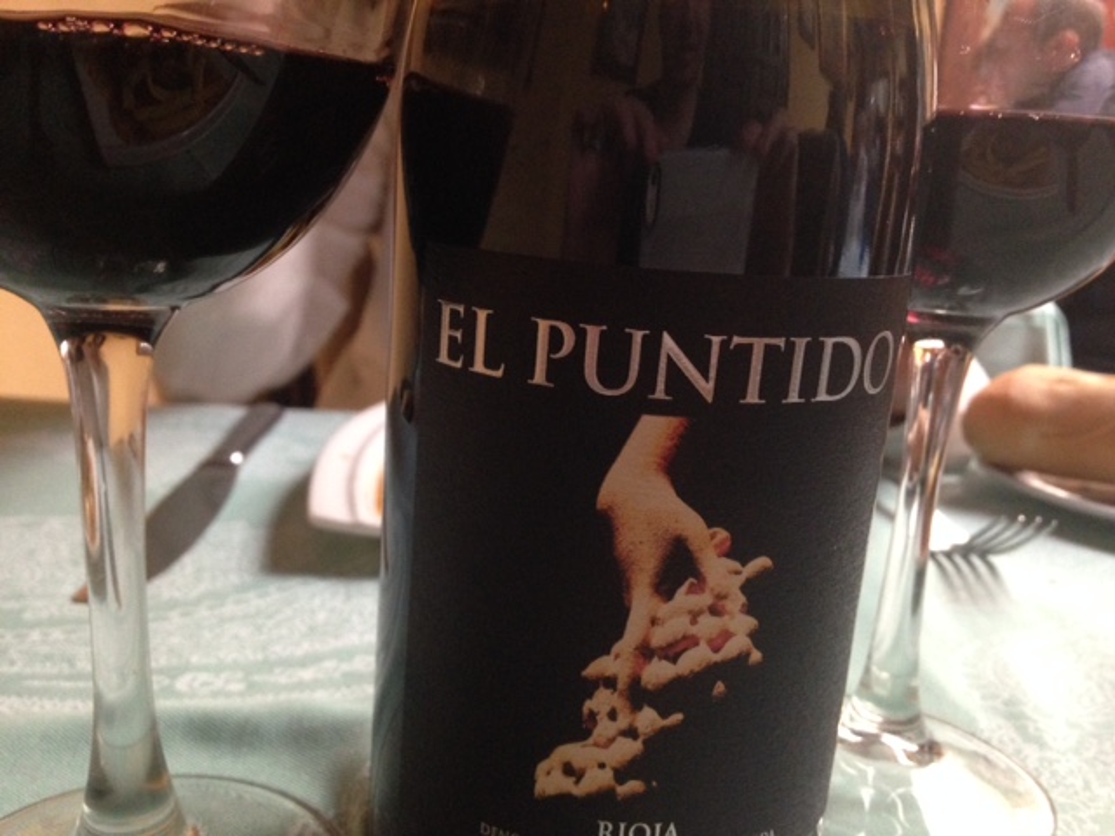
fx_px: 1063
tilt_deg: -13.7
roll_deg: -4.1
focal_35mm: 33
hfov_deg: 55.4
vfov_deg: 42.9
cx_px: 558
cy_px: 418
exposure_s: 1/20
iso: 320
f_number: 2.4
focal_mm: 4.12
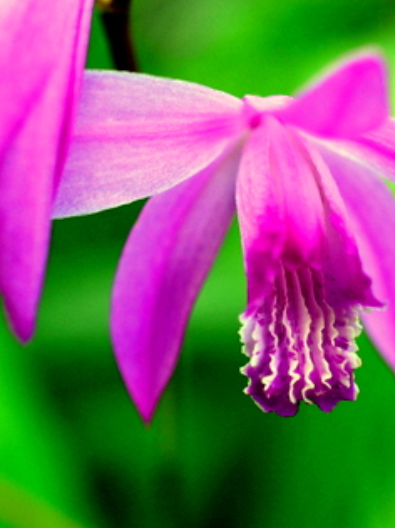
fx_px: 1340
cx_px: 285
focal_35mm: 88
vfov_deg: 22.3
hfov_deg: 16.7
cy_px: 265
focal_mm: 40
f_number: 5
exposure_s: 1/320
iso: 400
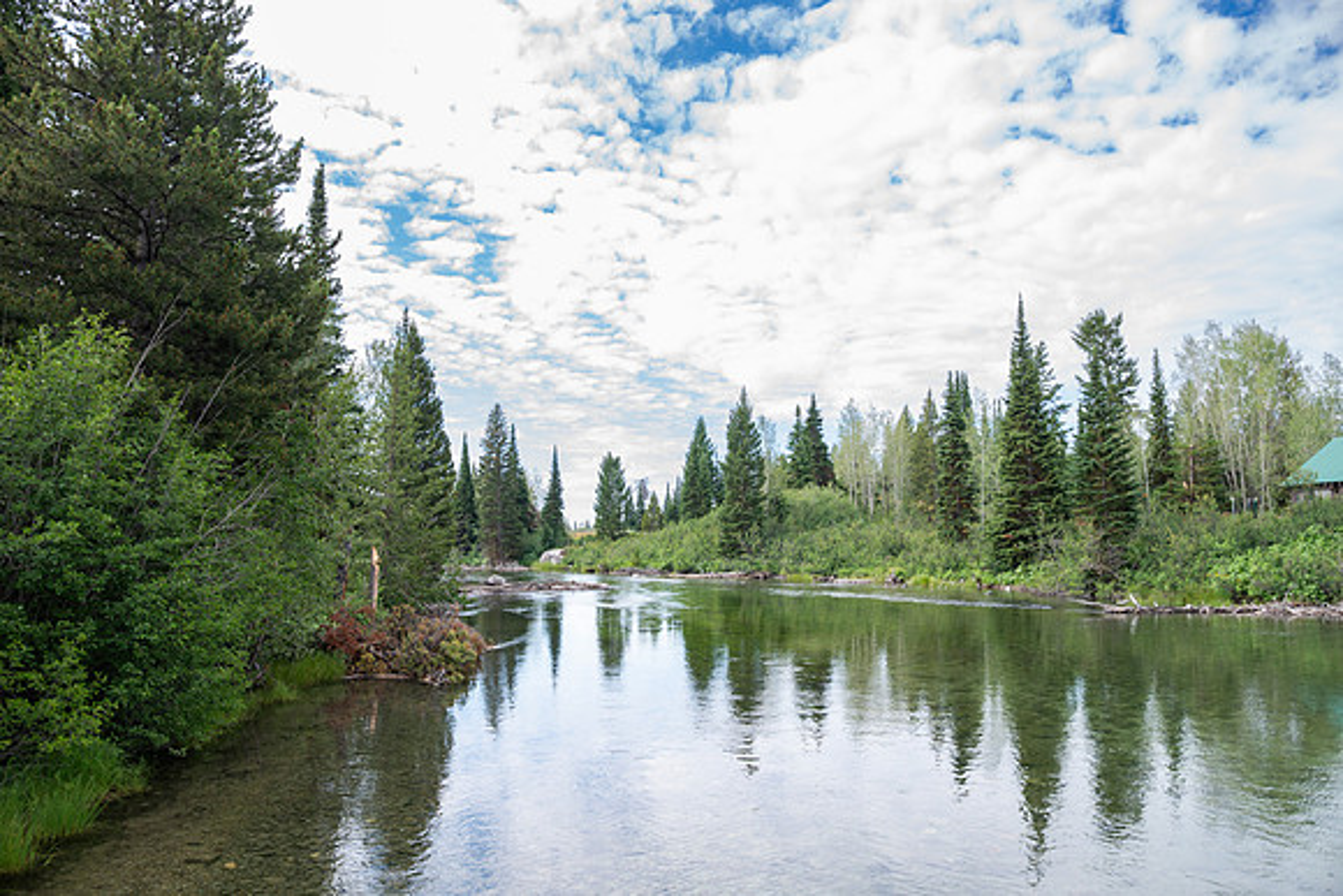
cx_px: 672
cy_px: 448
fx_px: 918
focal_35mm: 25
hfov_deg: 72.4
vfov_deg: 52.0
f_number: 5
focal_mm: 24
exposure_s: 1/160
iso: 100
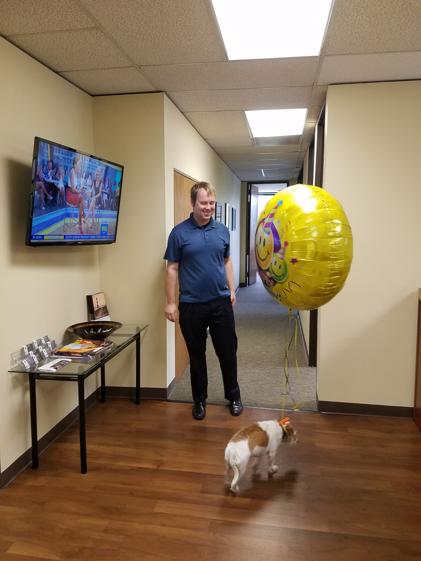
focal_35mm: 26
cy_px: 280
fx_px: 422
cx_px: 210
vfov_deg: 67.3
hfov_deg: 53.1
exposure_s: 1/30
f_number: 1.7
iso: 160
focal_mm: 4.2
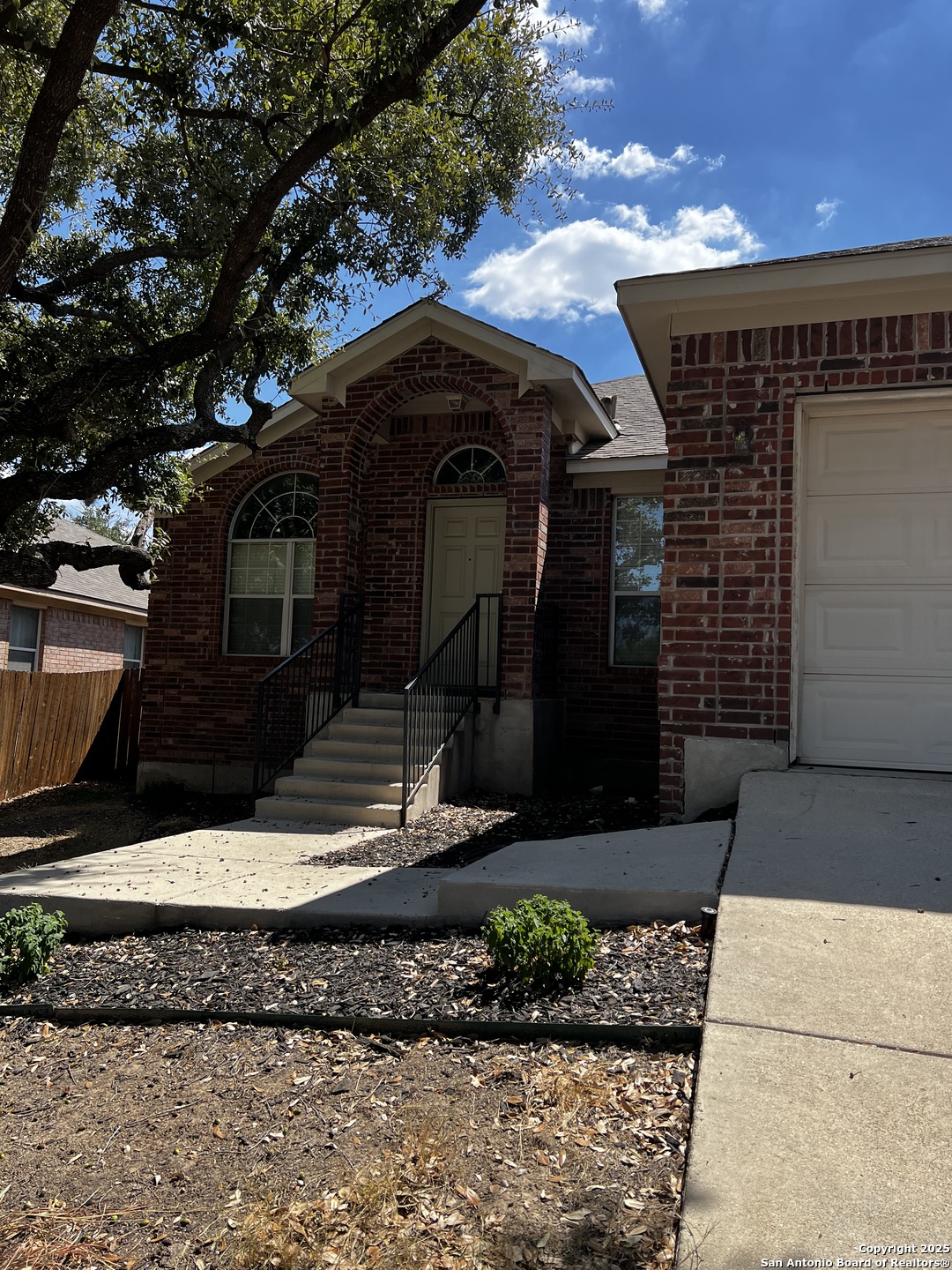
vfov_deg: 67.3
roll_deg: -2.3
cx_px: 476
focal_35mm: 26
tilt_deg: +4.0
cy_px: 635
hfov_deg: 53.1
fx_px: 953
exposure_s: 1/2083
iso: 50
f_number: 1.5
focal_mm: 5.7
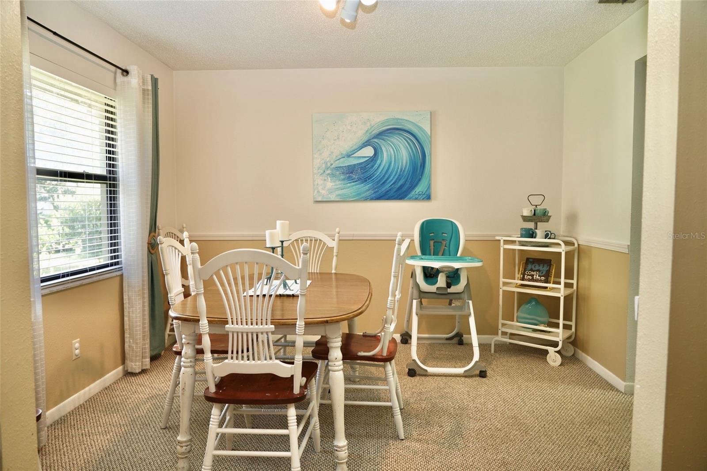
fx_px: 471
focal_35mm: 24
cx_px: 354
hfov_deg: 73.8
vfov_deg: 53.1
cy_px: 236
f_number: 4
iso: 250
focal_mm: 24
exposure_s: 1/30
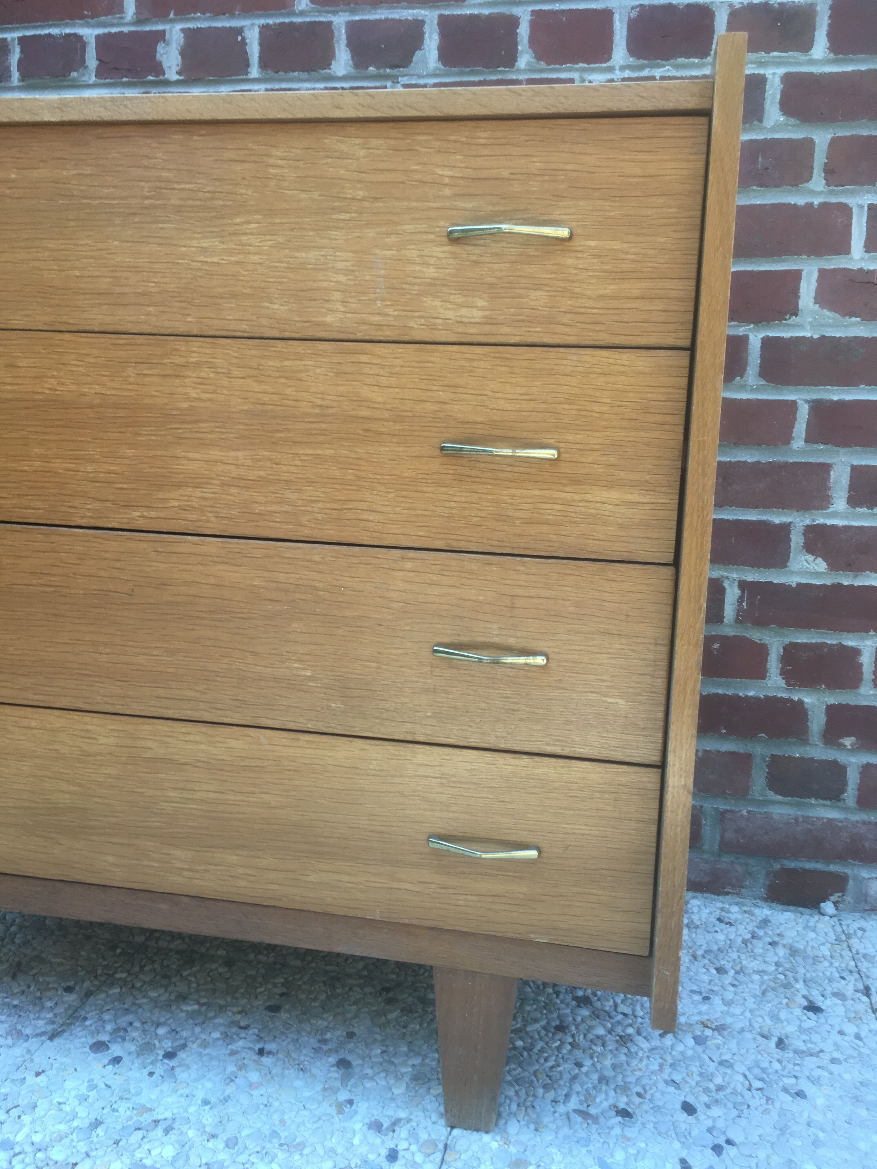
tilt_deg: -14.5
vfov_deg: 61.7
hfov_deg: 48.2
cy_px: 584
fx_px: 980
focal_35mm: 29
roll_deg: -2.5
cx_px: 438
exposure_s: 1/100
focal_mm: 4.15
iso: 32
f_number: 2.2
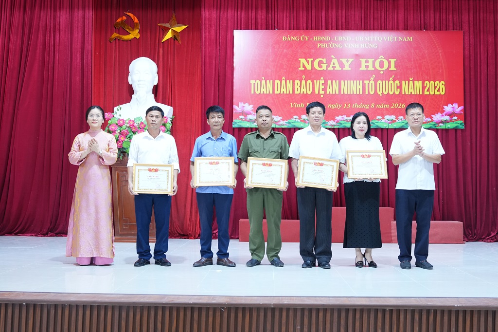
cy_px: 166
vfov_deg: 29.8
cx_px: 249
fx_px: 622
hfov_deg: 43.6
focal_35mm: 45
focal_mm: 30
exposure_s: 1/60
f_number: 3.2
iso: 800
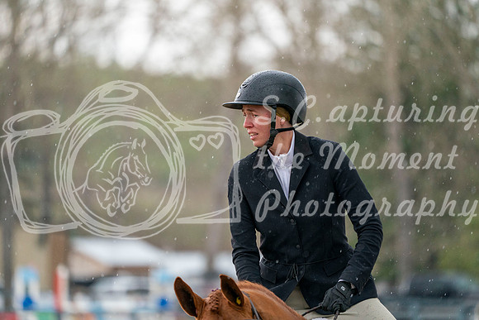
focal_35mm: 373
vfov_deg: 3.7
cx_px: 240
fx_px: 4964
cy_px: 160
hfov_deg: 5.5
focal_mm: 373
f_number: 5.6
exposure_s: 1/1250
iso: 3200
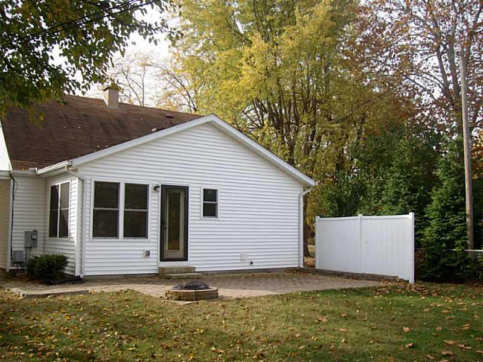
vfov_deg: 40.7
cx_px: 242
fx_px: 488
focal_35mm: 35
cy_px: 181
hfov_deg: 52.6
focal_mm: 5.8
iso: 80
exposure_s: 1/363
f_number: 2.8
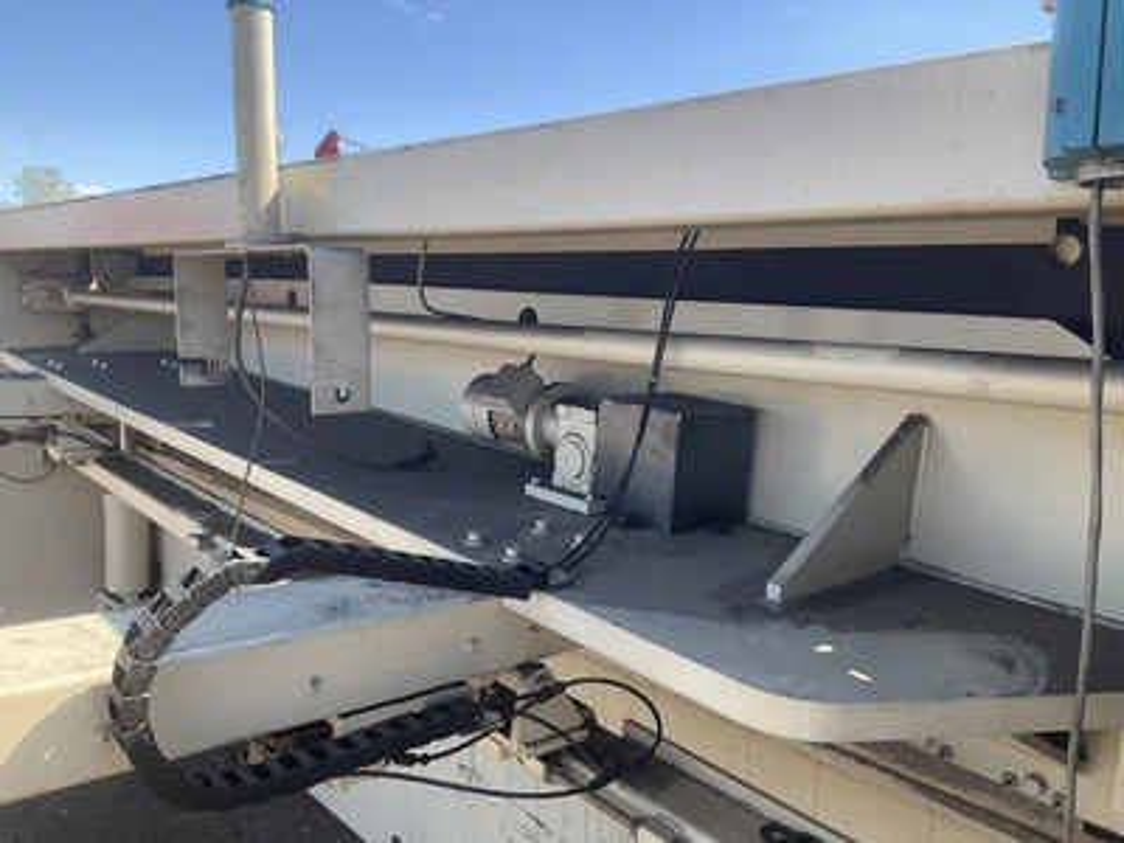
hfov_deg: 61.7
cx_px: 562
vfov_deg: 48.2
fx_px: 942
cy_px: 422
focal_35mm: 29
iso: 25
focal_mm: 3
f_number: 1.8
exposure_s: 1/504
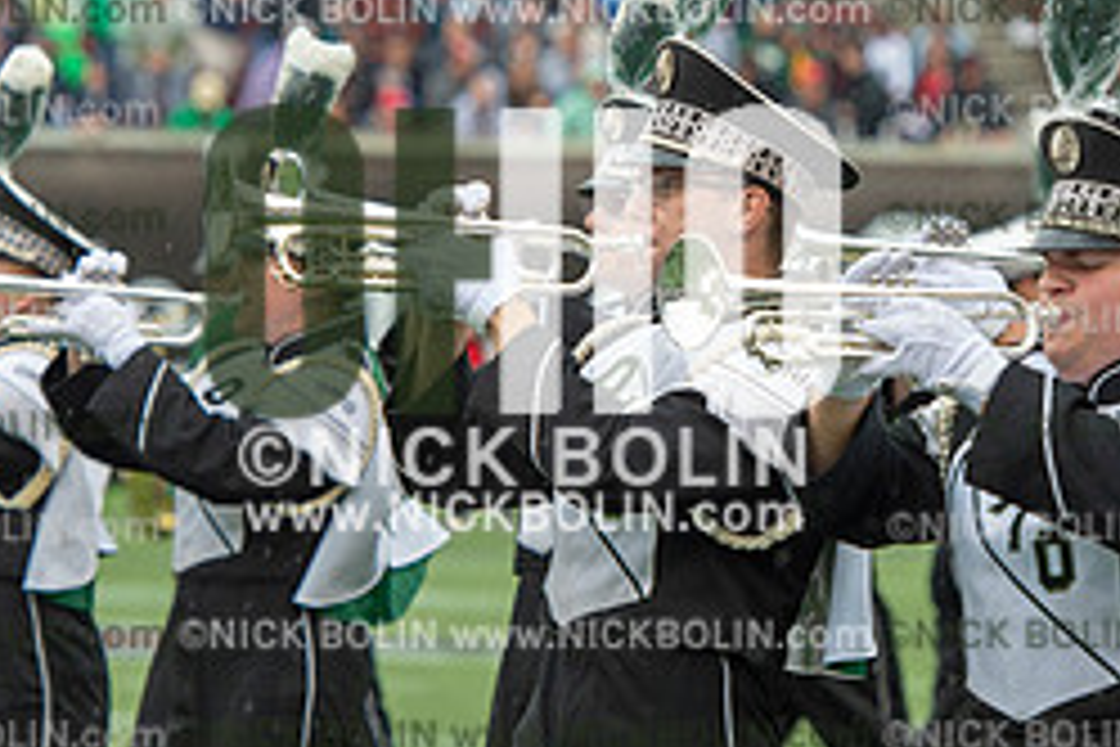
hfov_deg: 6.1
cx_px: 522
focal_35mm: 338
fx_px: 10515
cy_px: 320
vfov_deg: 4.1
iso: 400
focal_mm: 145
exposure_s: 1/500
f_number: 4
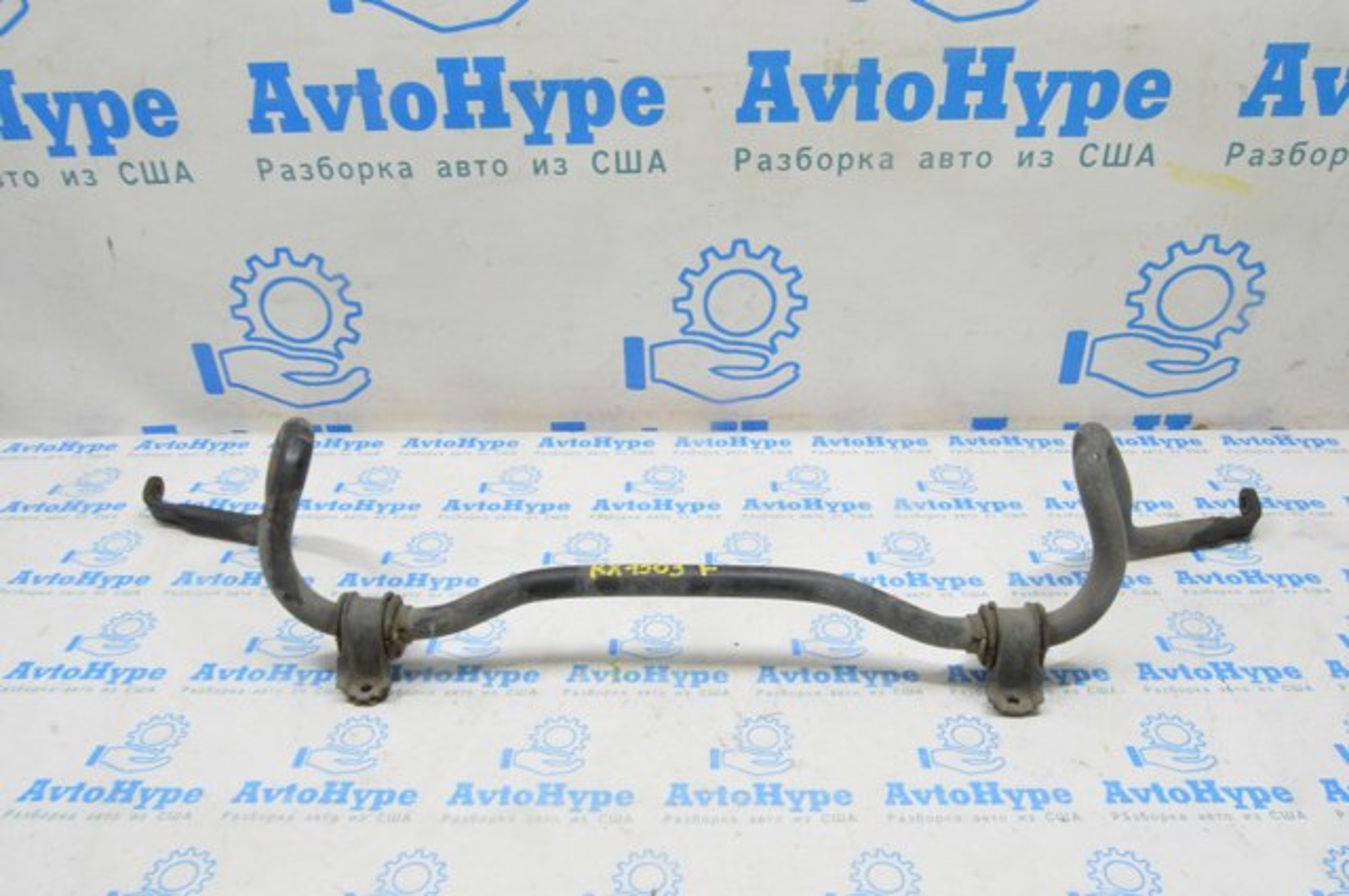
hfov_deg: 67.4
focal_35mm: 27
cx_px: 674
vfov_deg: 47.8
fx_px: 1010
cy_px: 448
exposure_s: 1/15
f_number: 20
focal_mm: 18
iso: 6400
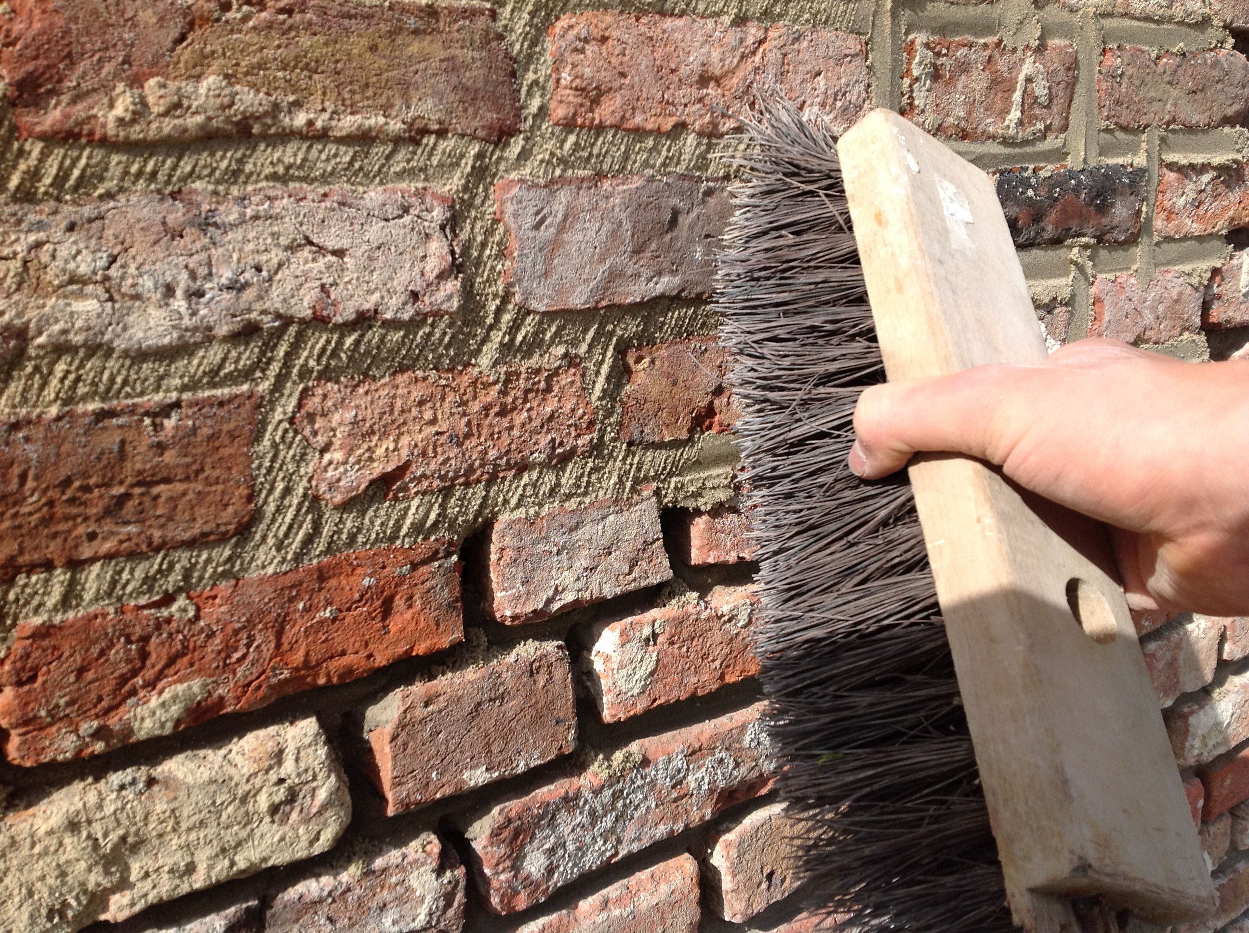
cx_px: 624
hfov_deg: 52.7
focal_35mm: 35
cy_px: 466
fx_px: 1261
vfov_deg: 40.6
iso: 50
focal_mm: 4.28
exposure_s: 1/1513
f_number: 2.4
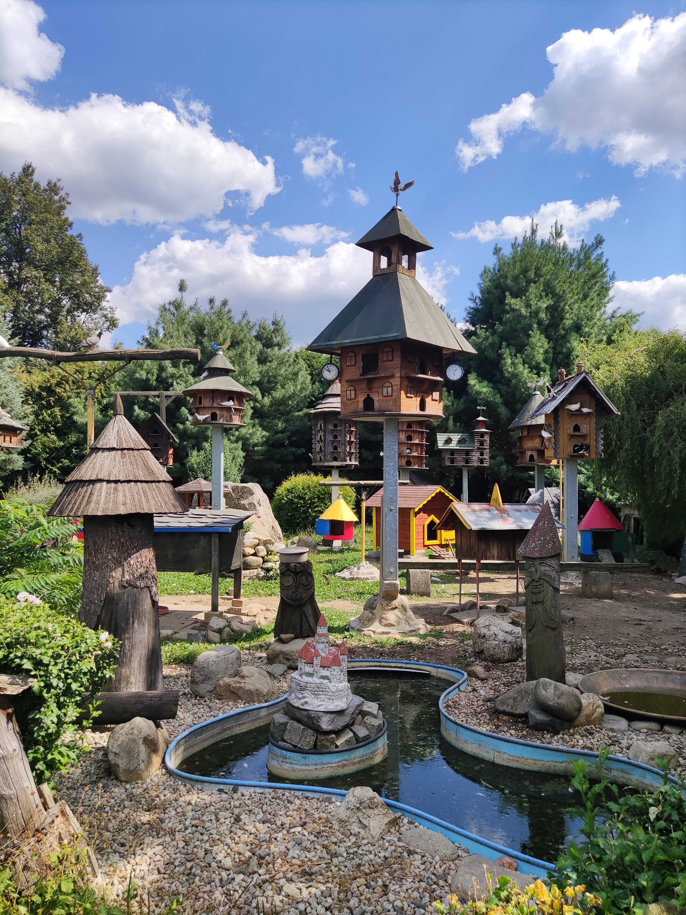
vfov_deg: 67.3
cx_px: 343
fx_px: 687
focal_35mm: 26
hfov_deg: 53.1
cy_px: 458
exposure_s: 1/1861
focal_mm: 4.71
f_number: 1.79
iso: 50
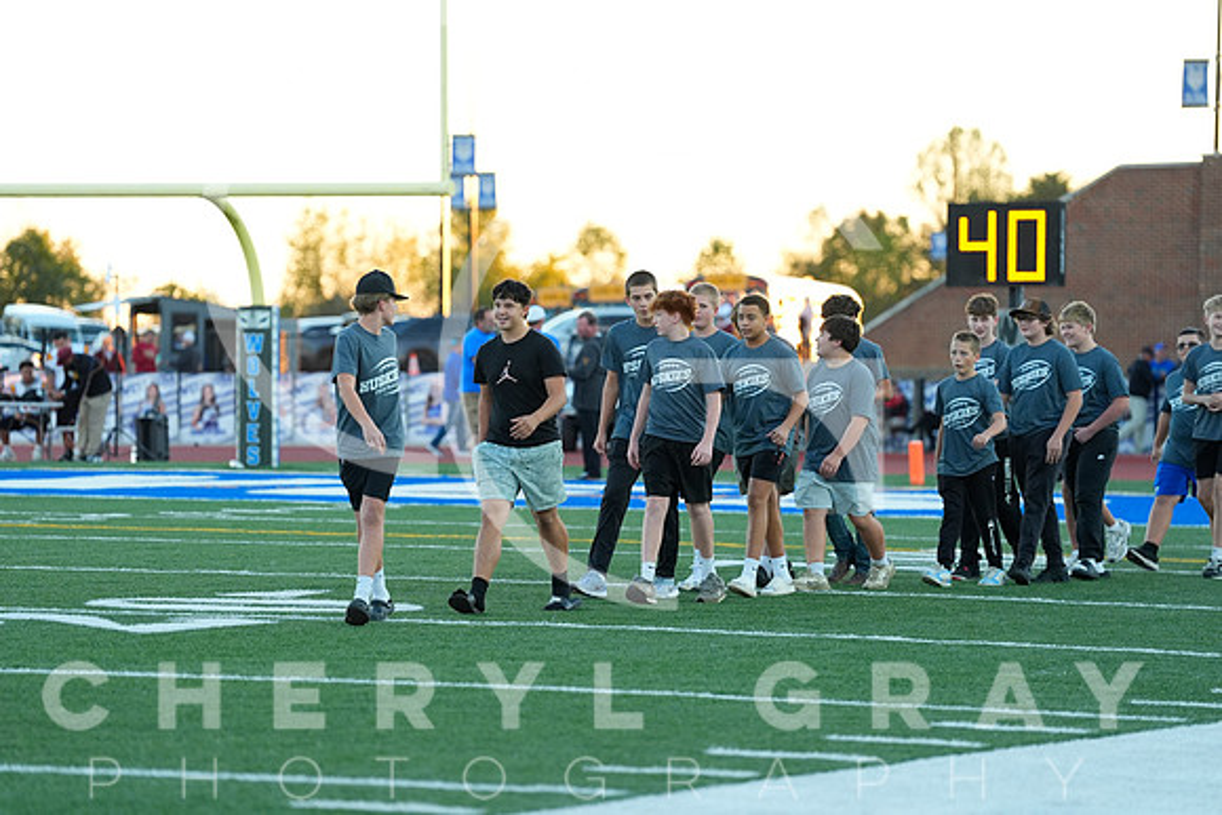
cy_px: 408
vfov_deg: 8.2
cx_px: 611
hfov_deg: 12.2
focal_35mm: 168
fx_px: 5704
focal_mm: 168
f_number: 3.2
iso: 1600
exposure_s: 1/1250
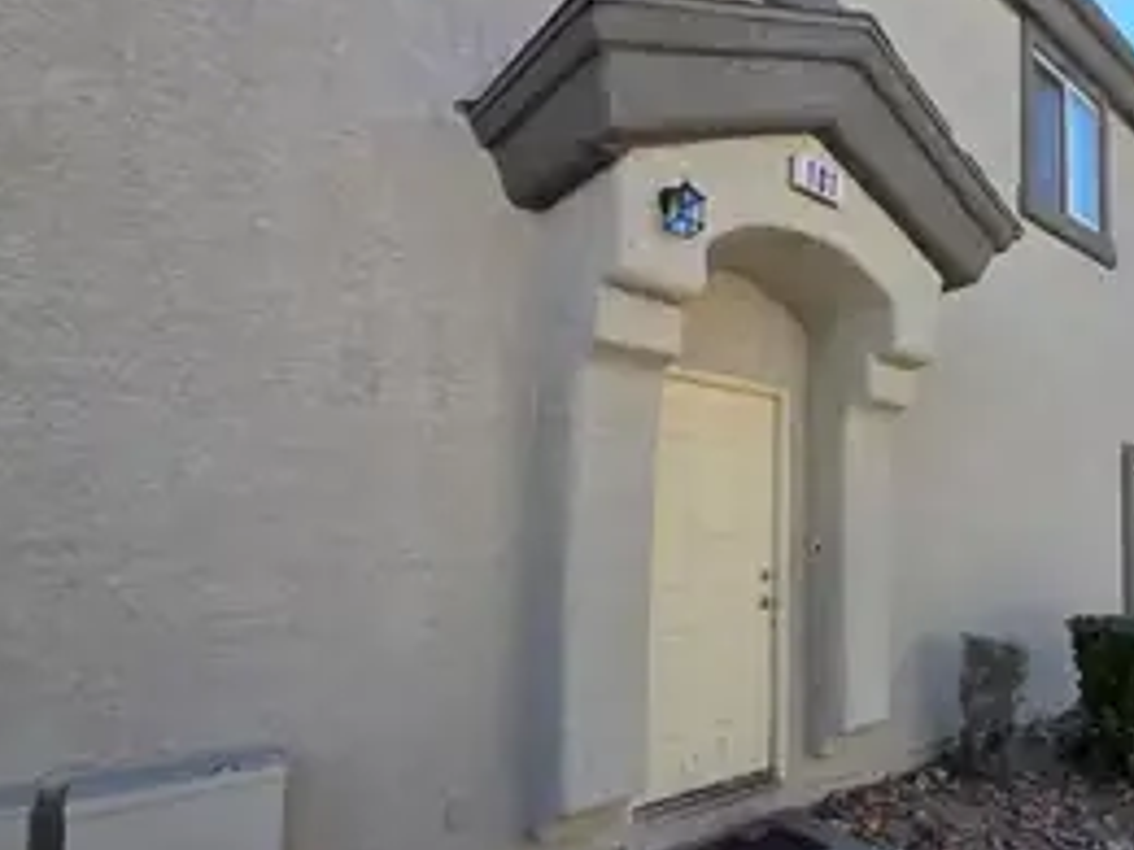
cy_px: 501
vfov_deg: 65.5
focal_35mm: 20
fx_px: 655
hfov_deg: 79.2
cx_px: 750
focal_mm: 2.2
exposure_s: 1/1093
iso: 40
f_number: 1.9
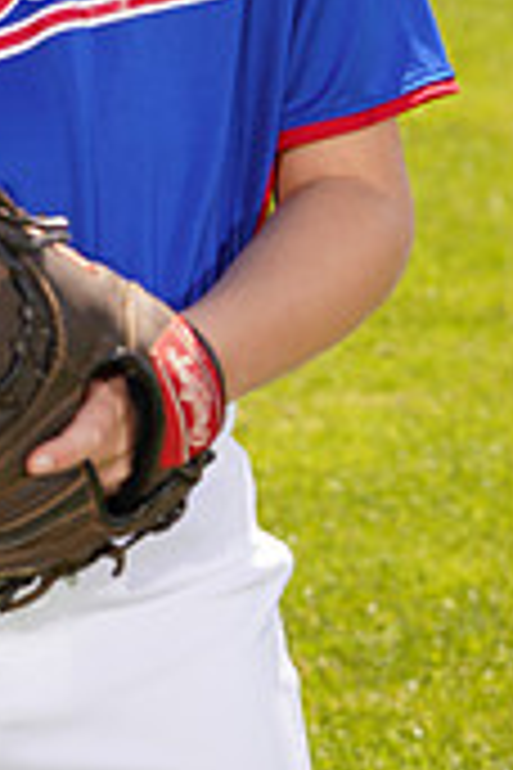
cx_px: -137
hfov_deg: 4.0
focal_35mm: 340
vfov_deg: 6.0
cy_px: -297
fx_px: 7267
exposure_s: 1/160
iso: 100
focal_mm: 100
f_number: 9
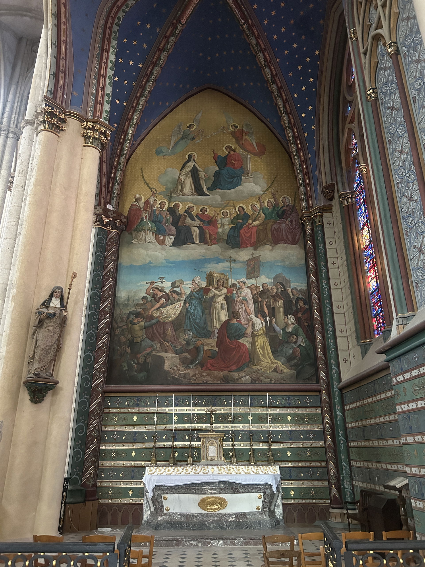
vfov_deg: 67.3
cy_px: 284
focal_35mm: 26
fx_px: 426
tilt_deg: +22.3
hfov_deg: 53.1
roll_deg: +0.1
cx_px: 212
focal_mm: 5.7
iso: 640
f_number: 1.5
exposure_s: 1/36
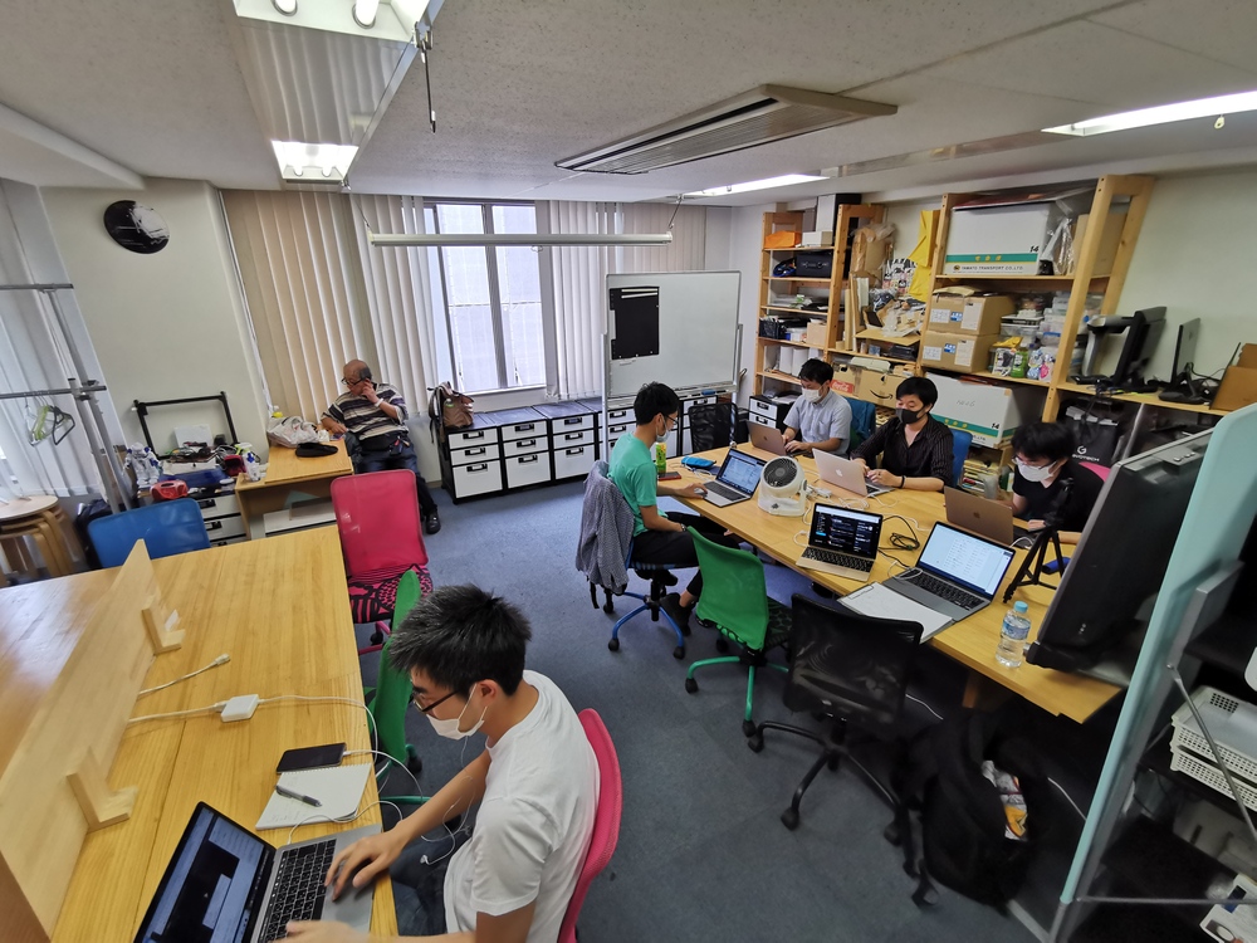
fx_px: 581
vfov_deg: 78.1
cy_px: 472
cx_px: 628
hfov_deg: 94.5
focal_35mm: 16
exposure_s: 1/60
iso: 125
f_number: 2.2
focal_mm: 2.35
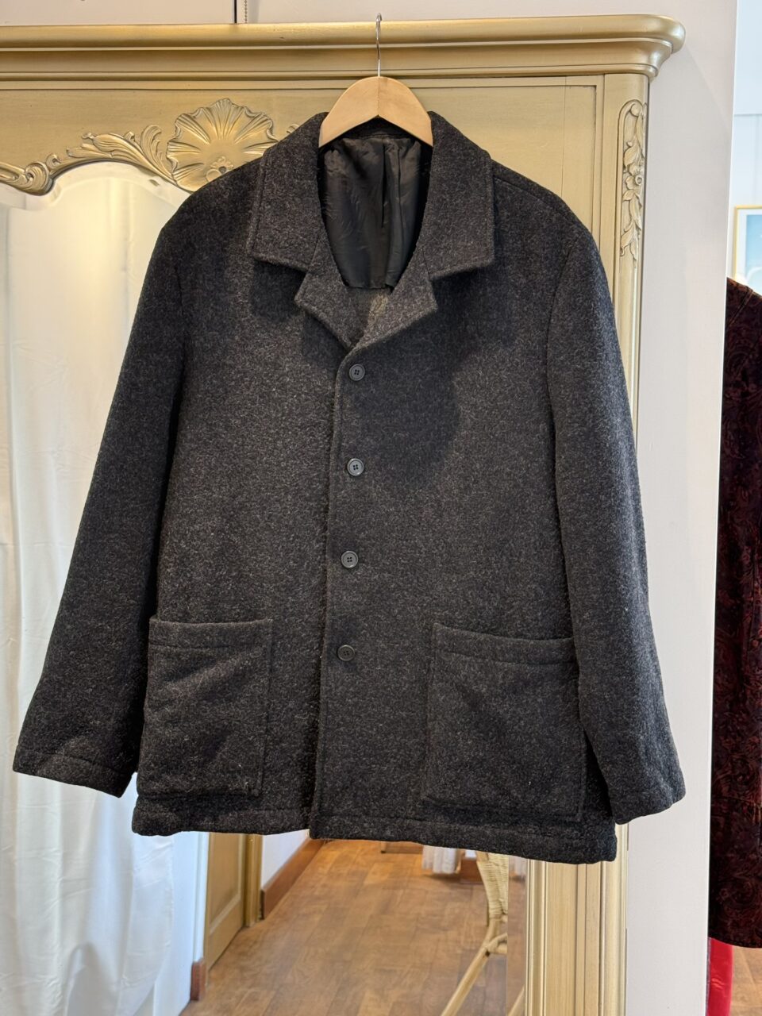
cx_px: 381
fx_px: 1409
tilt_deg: -5.9
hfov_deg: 30.3
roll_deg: -0.3
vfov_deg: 39.7
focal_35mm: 48
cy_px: 508
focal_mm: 6.76
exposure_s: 1/100
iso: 80
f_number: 1.78
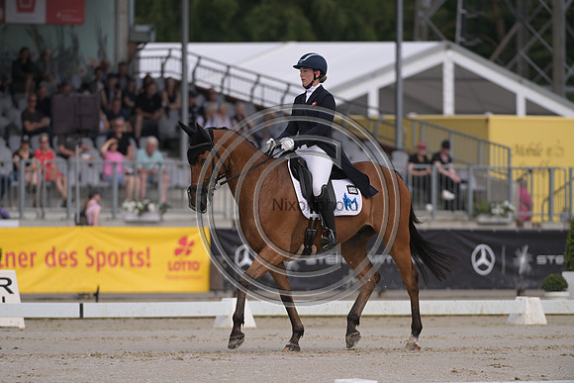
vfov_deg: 3.8
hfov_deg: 5.7
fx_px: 5741
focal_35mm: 360
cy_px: 192
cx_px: 287
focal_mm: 360
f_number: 5
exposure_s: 1/1250
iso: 200
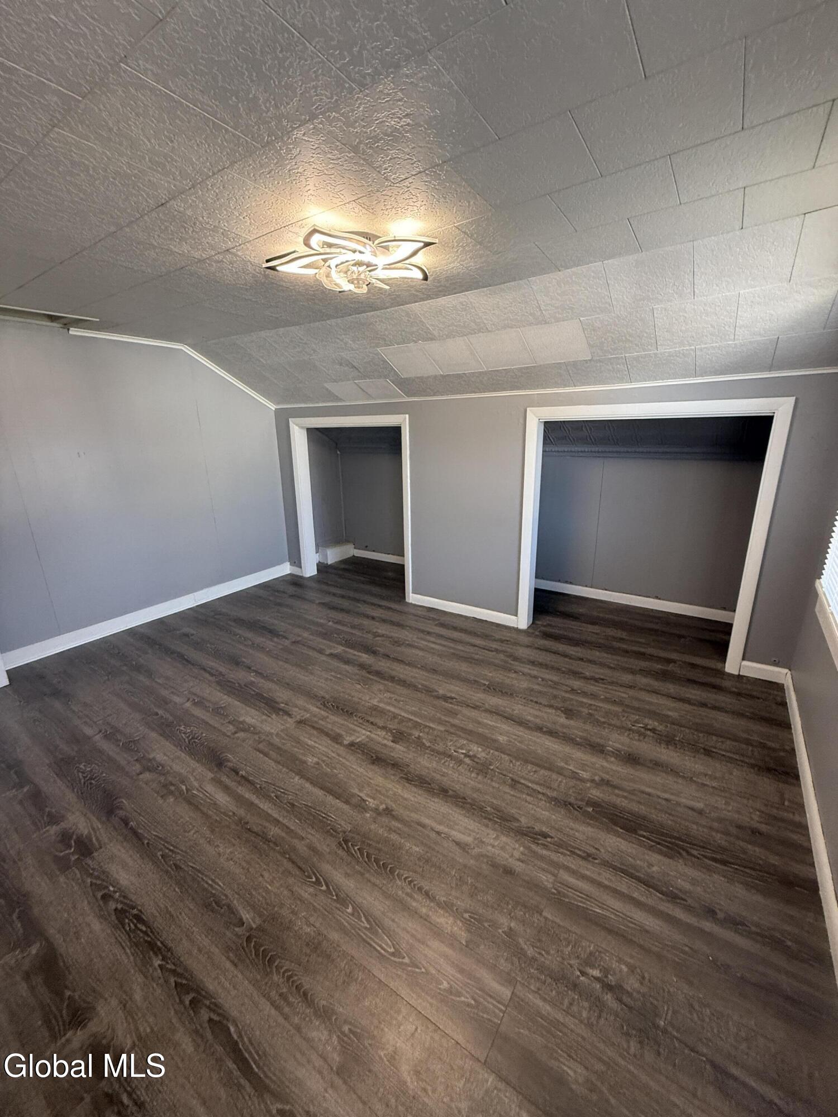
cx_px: 419
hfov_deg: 85.7
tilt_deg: -16.3
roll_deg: -0.5
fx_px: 452
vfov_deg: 102.1
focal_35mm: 14
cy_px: 558
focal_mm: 2.22
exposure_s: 1/99
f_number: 2.2
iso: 320
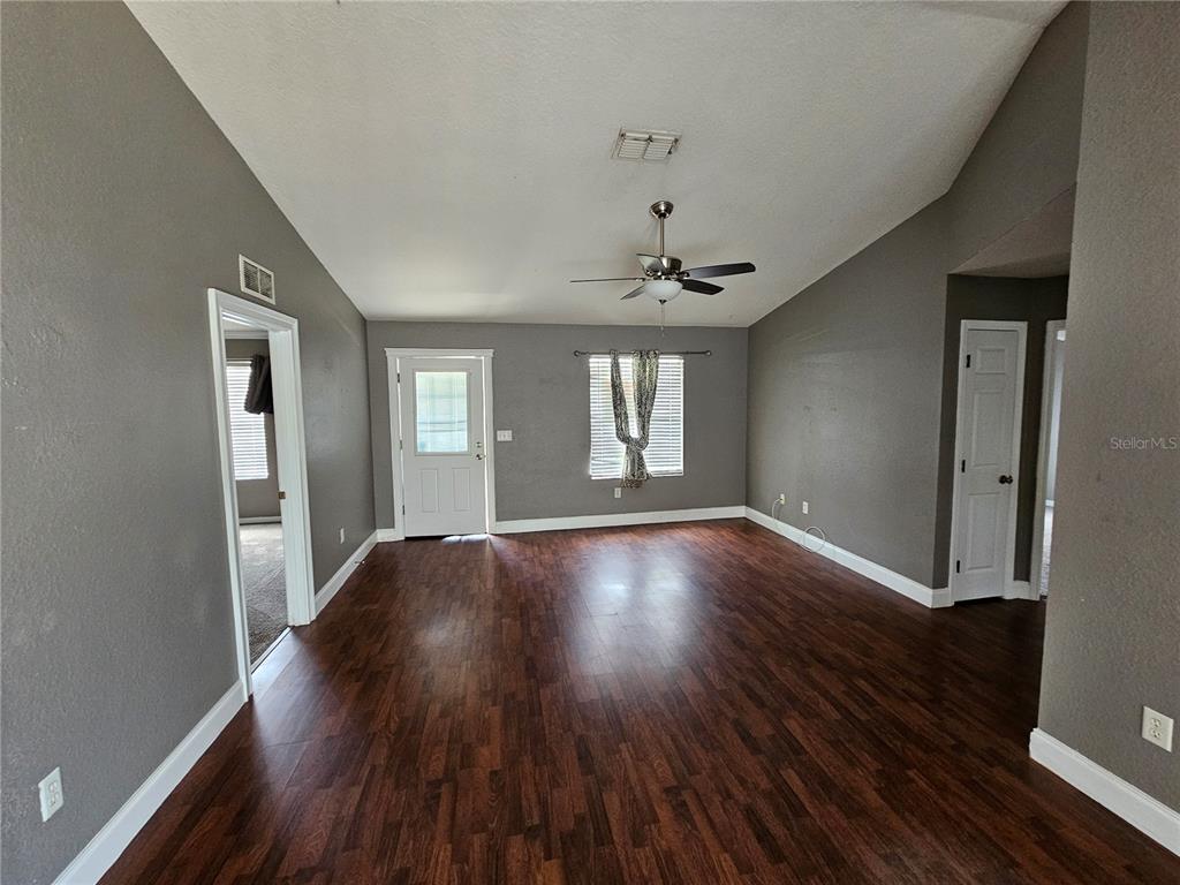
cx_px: 590
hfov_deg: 106.2
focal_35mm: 13
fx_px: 443
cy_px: 442
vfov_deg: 89.9
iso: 320
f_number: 2.2
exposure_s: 1/30
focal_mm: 2.2
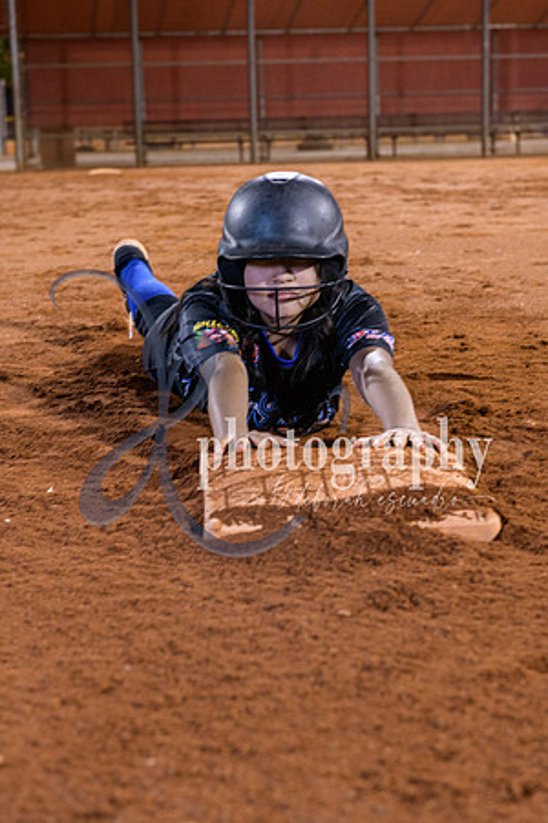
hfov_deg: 19.5
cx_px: 274
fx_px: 1598
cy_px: 412
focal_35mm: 70
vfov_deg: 28.8
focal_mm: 70
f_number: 5
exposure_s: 1/80
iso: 2000
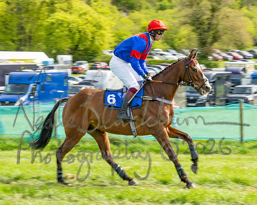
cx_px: 99
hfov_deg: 15.5
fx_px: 943
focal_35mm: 124
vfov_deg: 12.4
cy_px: 100
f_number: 9
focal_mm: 87
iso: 100
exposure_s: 1/160
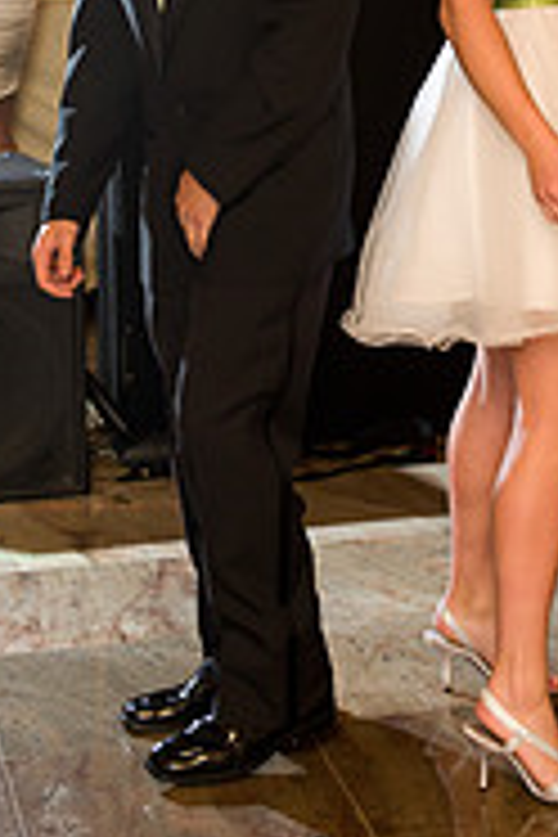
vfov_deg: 16.7
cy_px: 90
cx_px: 425
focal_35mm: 121
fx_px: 2813
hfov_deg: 11.3
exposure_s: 1/125
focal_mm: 50
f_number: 3.2
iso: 1600
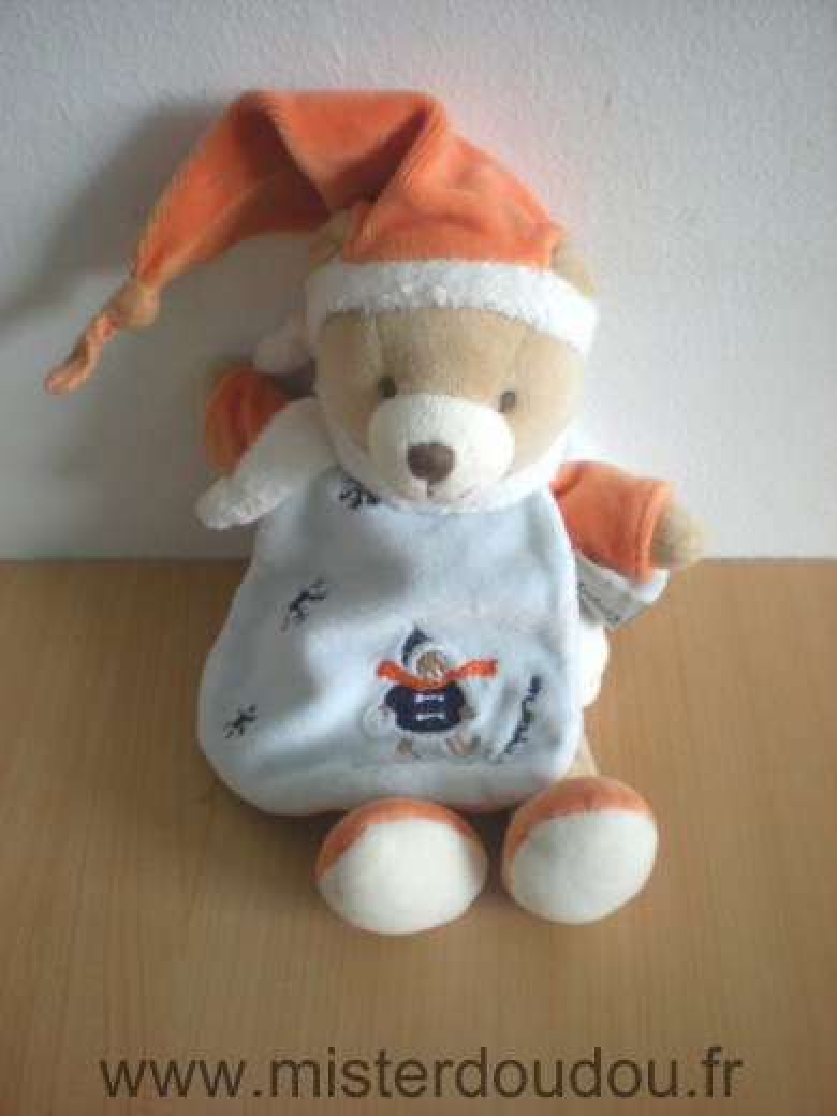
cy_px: 558
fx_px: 1225
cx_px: 418
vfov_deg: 49.0
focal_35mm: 38
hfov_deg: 37.7
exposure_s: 1/34
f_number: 3.1
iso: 200
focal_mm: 6.3
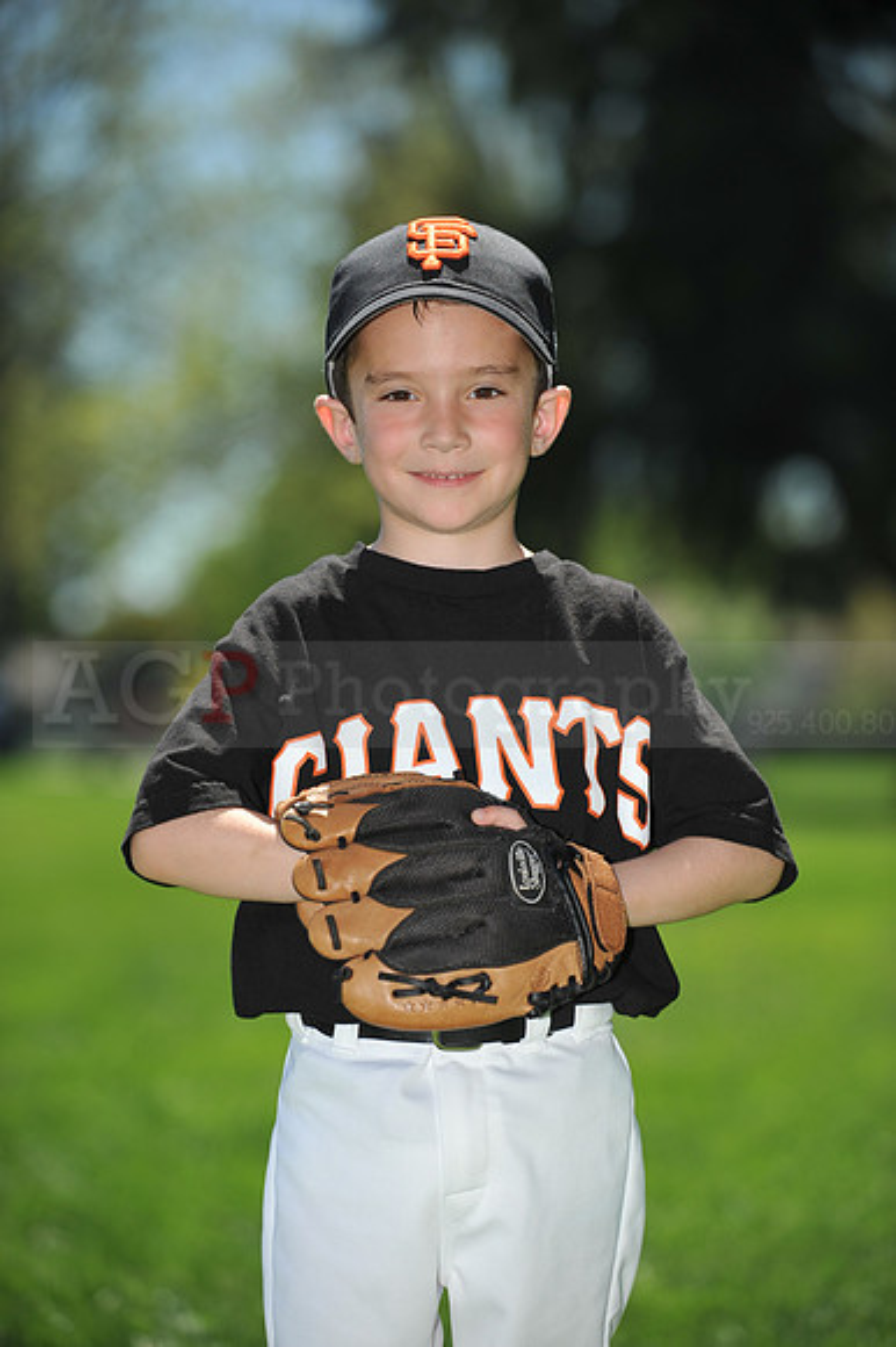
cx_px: 448
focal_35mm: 120
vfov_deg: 17.1
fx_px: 4485
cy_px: 674
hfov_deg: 11.4
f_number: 4
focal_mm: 120
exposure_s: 1/2000
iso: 200
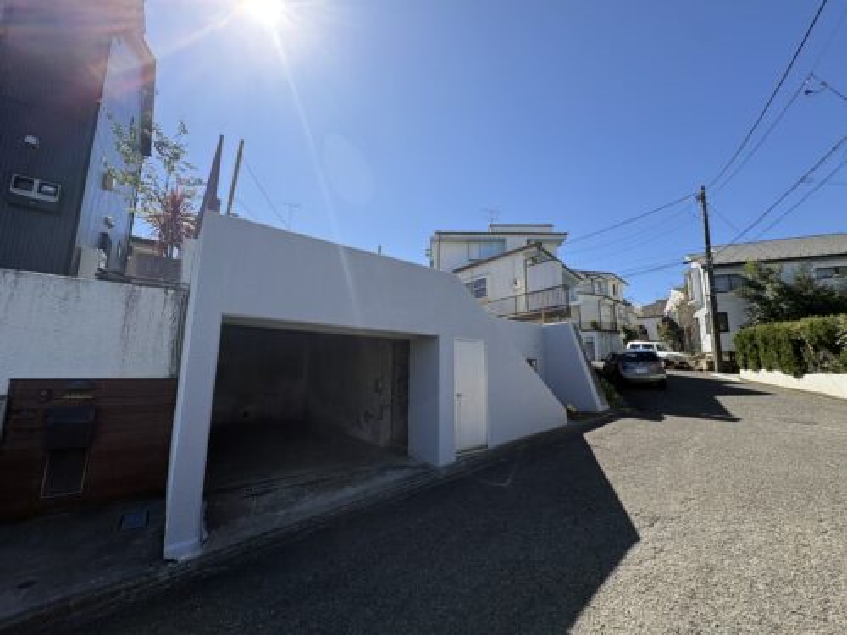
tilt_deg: +9.3
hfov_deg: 102.1
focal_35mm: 14
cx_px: 424
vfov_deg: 85.7
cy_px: 318
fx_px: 343
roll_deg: -0.6
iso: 50
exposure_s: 1/1346
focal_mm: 2.22
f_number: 2.2
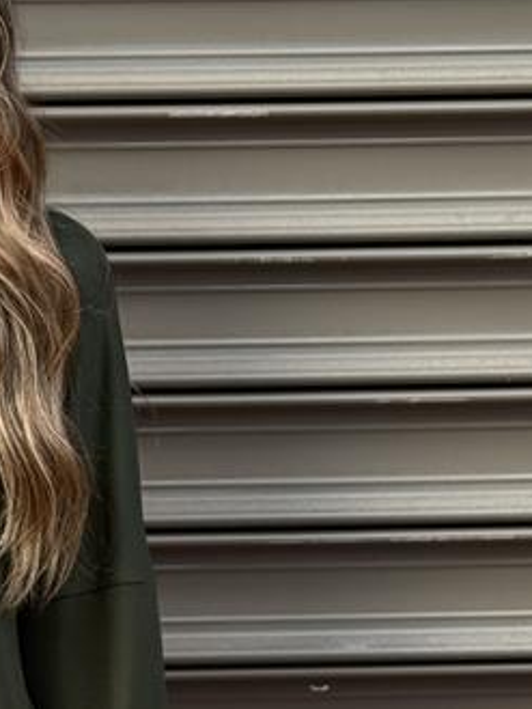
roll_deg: -0.1
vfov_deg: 10.7
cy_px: 991
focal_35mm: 179
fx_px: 3666
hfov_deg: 8.2
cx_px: -136
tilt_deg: -12.4
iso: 125
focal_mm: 6.76
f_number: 1.78
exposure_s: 1/213
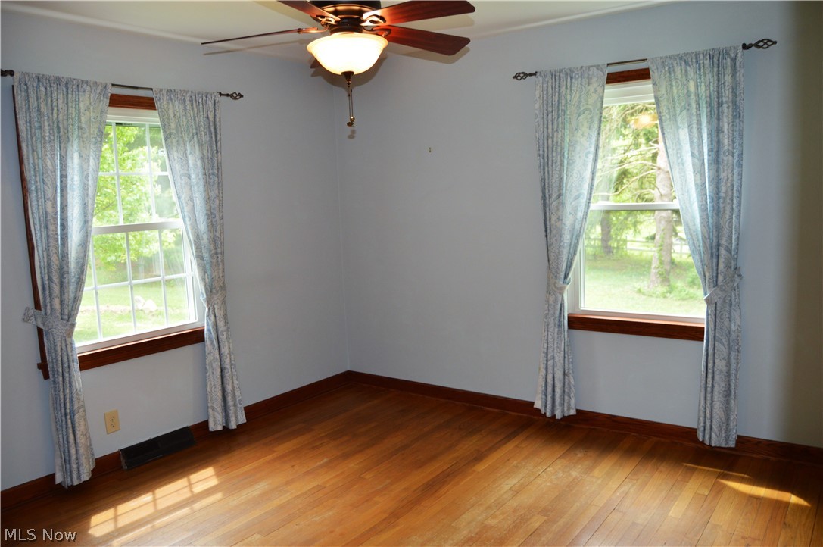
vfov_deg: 47.8
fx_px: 617
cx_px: 412
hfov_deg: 67.4
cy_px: 274
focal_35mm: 27
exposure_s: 1/80
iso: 400
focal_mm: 18
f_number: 4
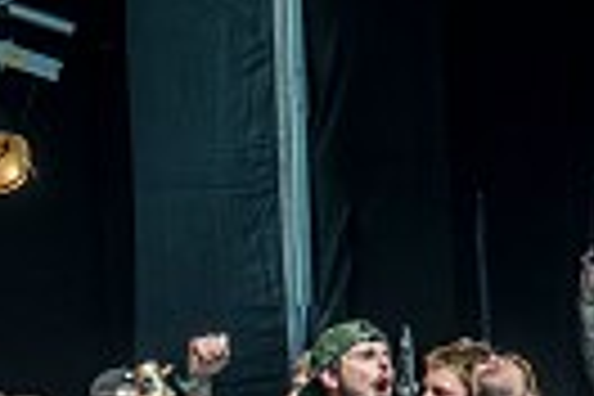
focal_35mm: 900
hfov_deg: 2.3
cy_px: 488
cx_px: -981
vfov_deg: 1.5
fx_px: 14849
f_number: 6.3
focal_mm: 165
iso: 50
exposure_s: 1/125
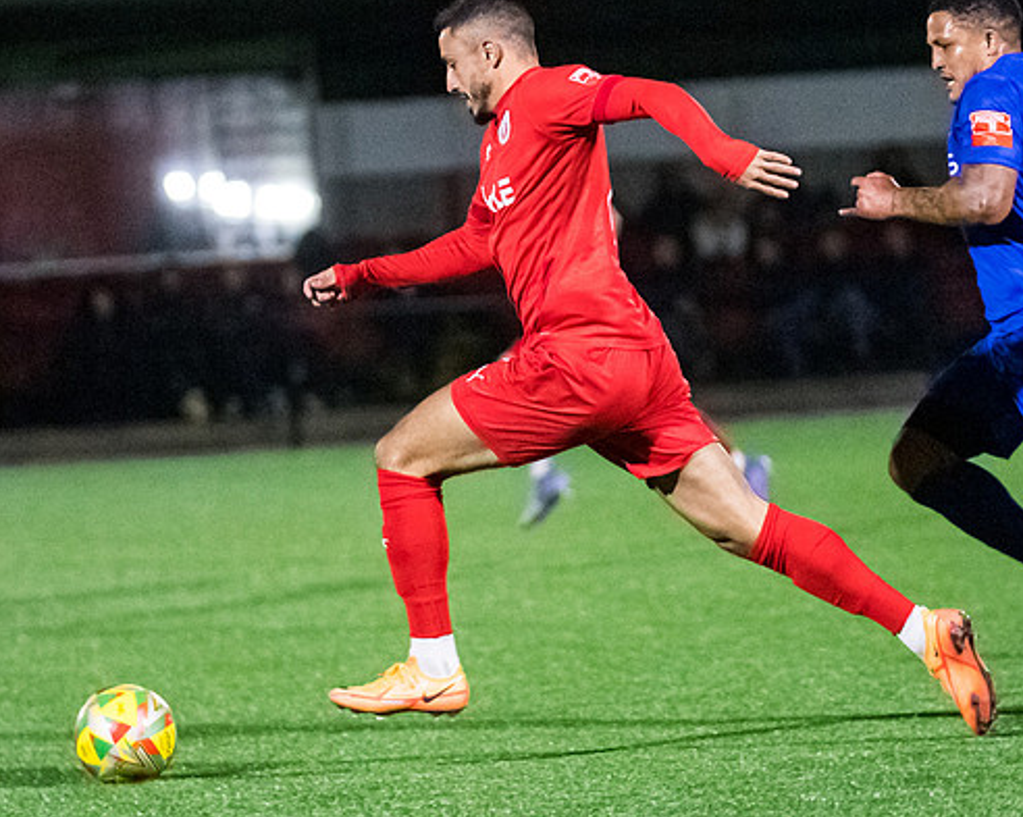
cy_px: 391
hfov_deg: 6.5
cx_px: 458
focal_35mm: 299
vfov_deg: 5.2
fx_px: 9047
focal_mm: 155
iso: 8000
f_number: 2.8
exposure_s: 1/1000
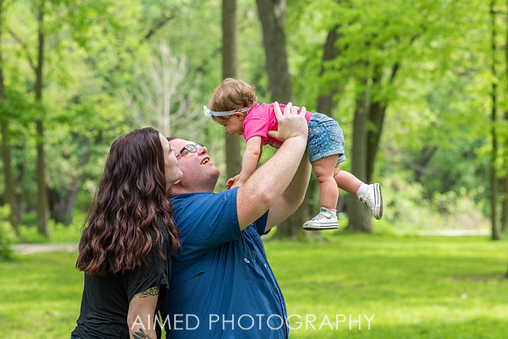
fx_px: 1331
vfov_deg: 14.5
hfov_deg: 21.6
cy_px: 168
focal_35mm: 94
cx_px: 270
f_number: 3.5
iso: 320
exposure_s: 1/1000
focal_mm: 85
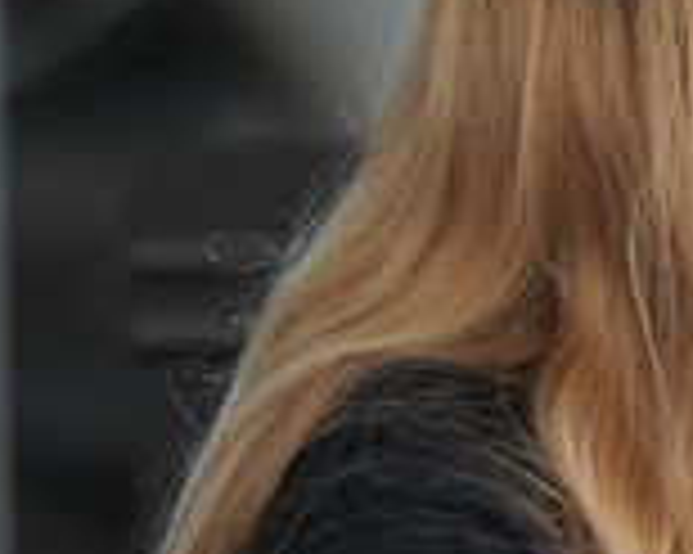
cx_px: 1750
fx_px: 22526
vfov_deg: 1.4
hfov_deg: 1.8
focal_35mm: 1099
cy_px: 899
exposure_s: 1/200
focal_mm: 176
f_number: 4
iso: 3200
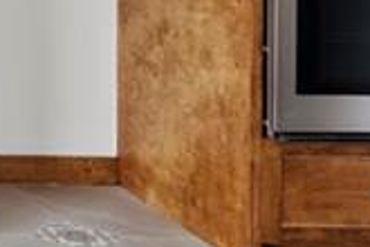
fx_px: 894
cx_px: -536
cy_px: 2
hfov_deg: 14.4
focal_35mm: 87
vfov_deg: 15.4
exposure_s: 1/15
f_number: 9
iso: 640
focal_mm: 14
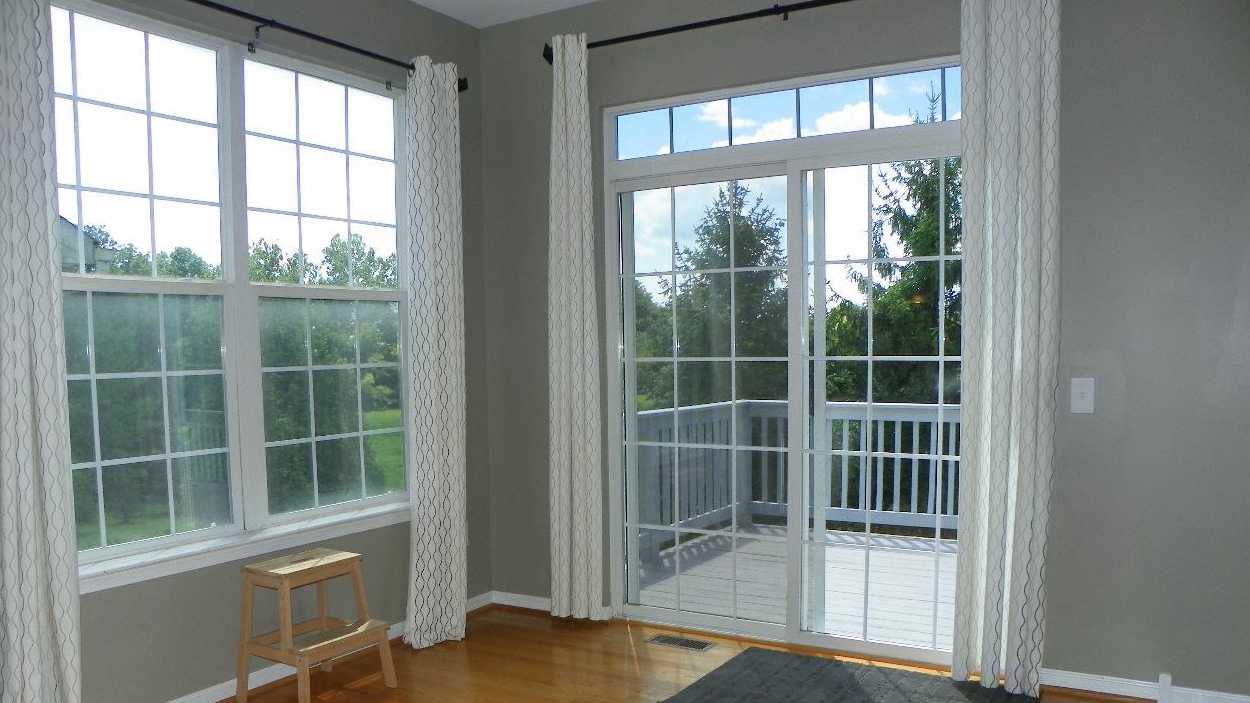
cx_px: 619
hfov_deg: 66.1
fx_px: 961
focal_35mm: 29
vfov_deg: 39.9
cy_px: 438
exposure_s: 1/200
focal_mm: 4.6
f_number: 4
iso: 64
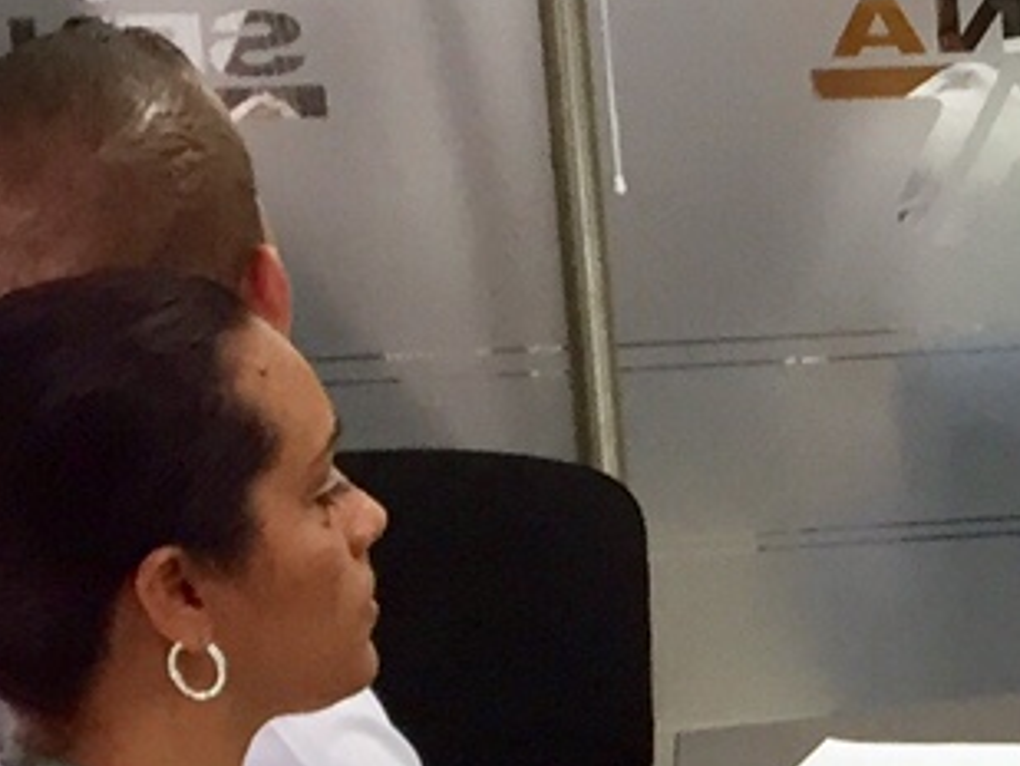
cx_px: 1928
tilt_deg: -16.4
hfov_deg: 11.8
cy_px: 849
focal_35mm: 153
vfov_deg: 9.6
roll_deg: +0.6
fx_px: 4510
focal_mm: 4.15
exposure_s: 1/30
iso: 64
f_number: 2.2
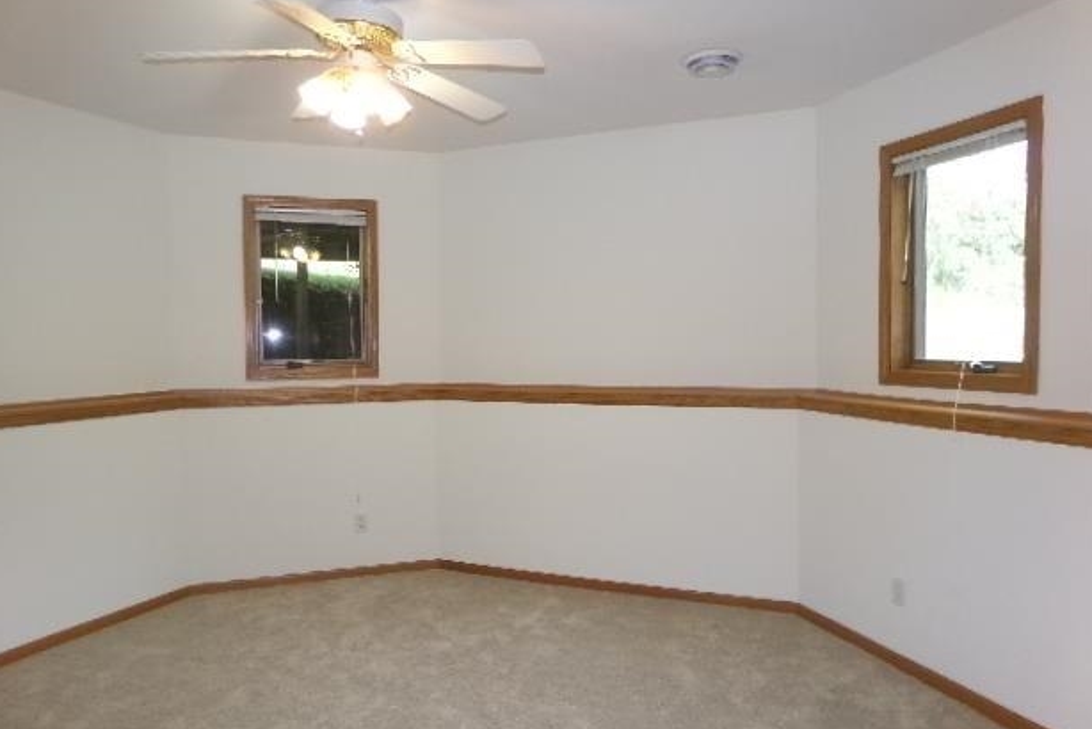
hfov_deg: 69.4
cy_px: 364
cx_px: 558
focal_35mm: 26
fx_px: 789
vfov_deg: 49.6
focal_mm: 4.3
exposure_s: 1/34
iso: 200
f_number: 3.7
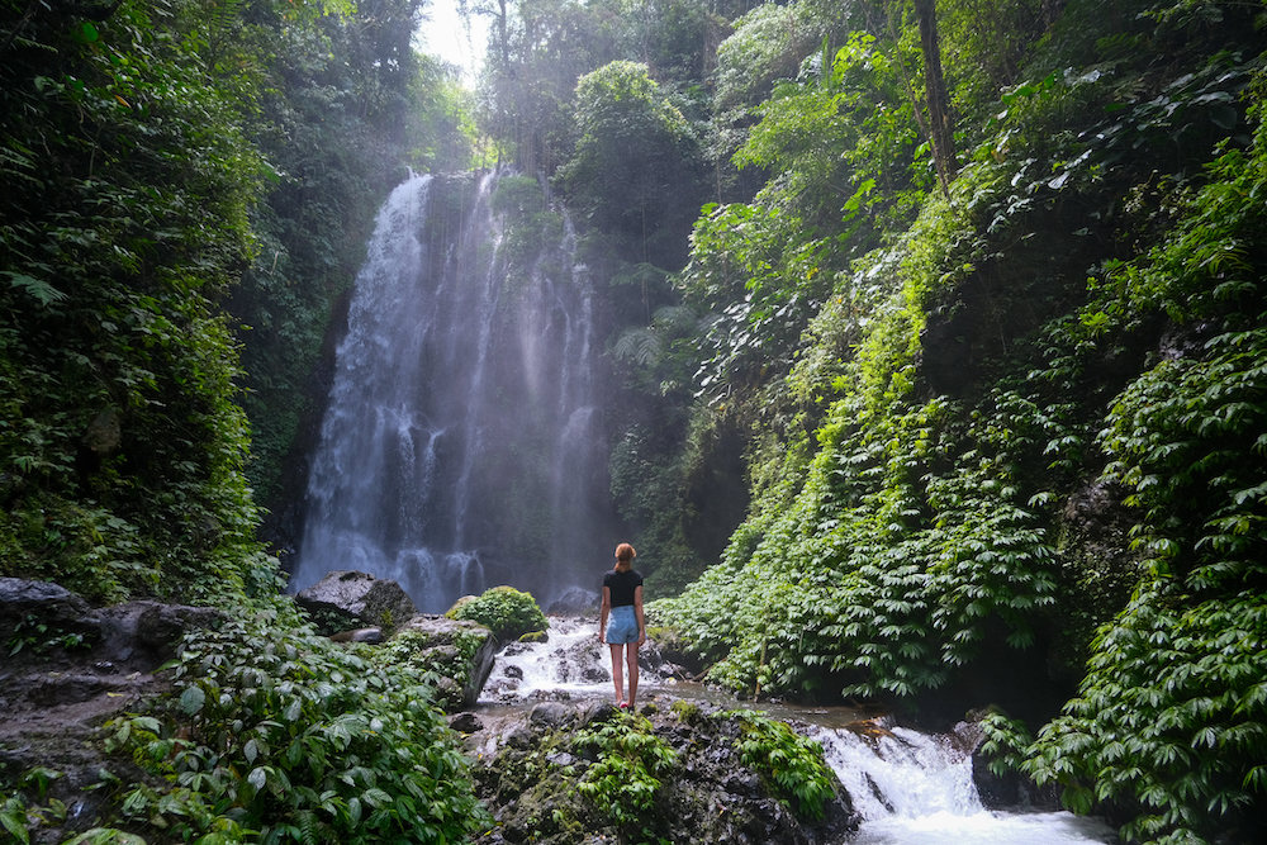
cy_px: 422
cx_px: 634
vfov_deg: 55.1
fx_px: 810
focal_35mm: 23
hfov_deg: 76.1
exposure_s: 1/105
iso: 320
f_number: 5
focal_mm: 15
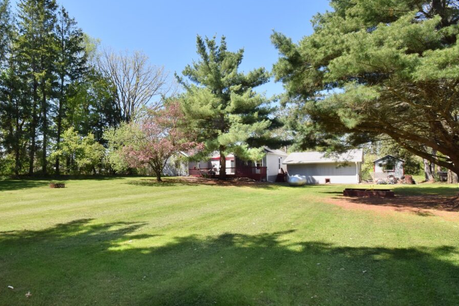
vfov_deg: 61.8
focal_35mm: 20
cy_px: 165
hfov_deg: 83.2
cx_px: 189
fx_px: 255
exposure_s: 1/200
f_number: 14
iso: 320
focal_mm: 10
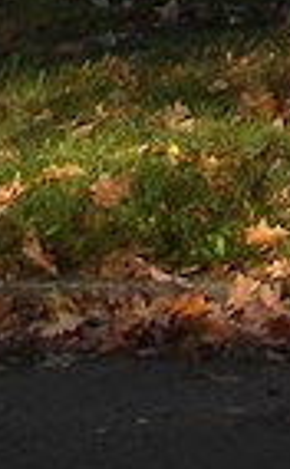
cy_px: -631
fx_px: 3512
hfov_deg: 4.6
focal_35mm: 276
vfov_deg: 7.2
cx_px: 659
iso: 110
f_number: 3.7
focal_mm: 6.4
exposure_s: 1/490
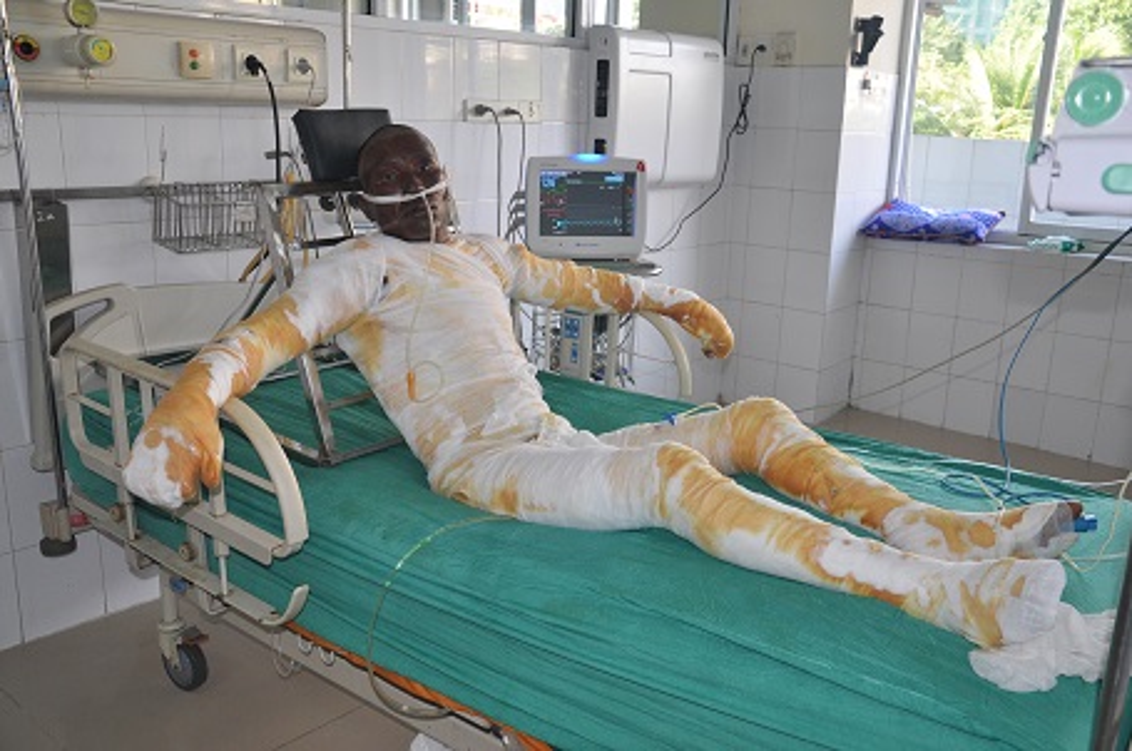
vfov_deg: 39.9
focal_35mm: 33
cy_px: 376
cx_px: 566
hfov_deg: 57.3
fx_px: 1036
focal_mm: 22
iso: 640
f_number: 3.8
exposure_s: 1/125
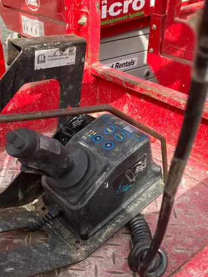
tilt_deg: -40.7
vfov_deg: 42.9
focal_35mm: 43
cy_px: 196
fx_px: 344
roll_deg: +1.9
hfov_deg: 33.3
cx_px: 67
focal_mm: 3.99
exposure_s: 1/408
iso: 32
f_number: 1.8
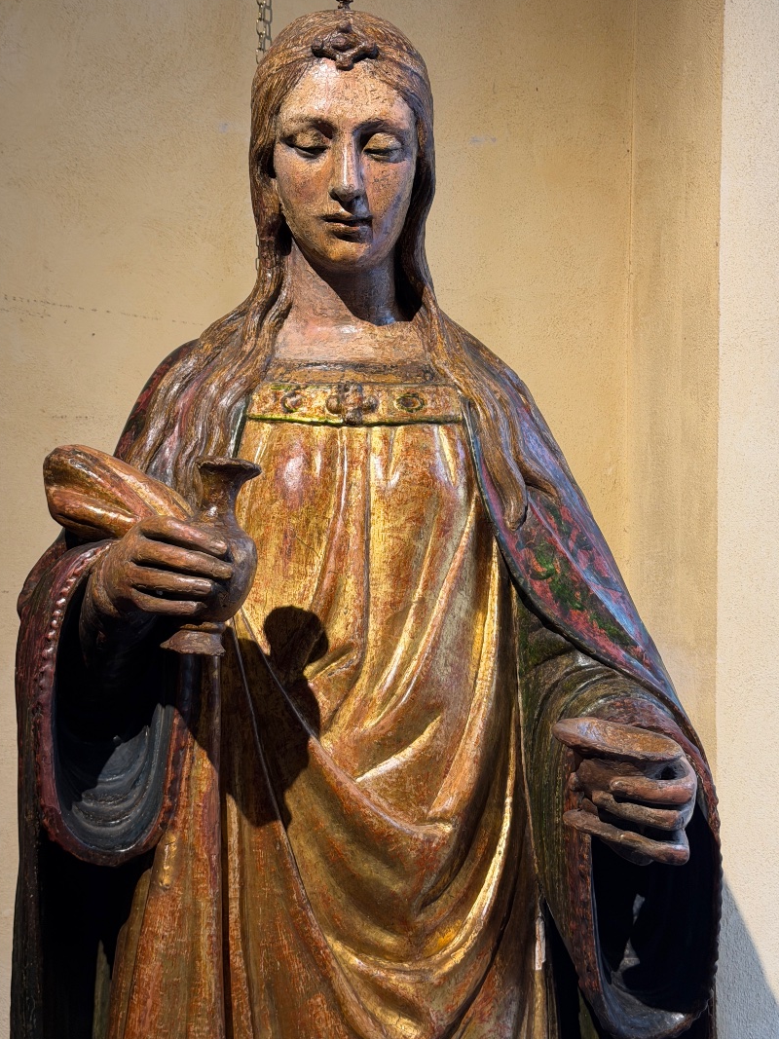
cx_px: 346
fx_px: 1621
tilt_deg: +0.3
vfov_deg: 35.5
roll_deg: -1.4
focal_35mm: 54
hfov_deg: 27.0
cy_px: 476
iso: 64
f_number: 1.78
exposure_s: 1/50
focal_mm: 6.76
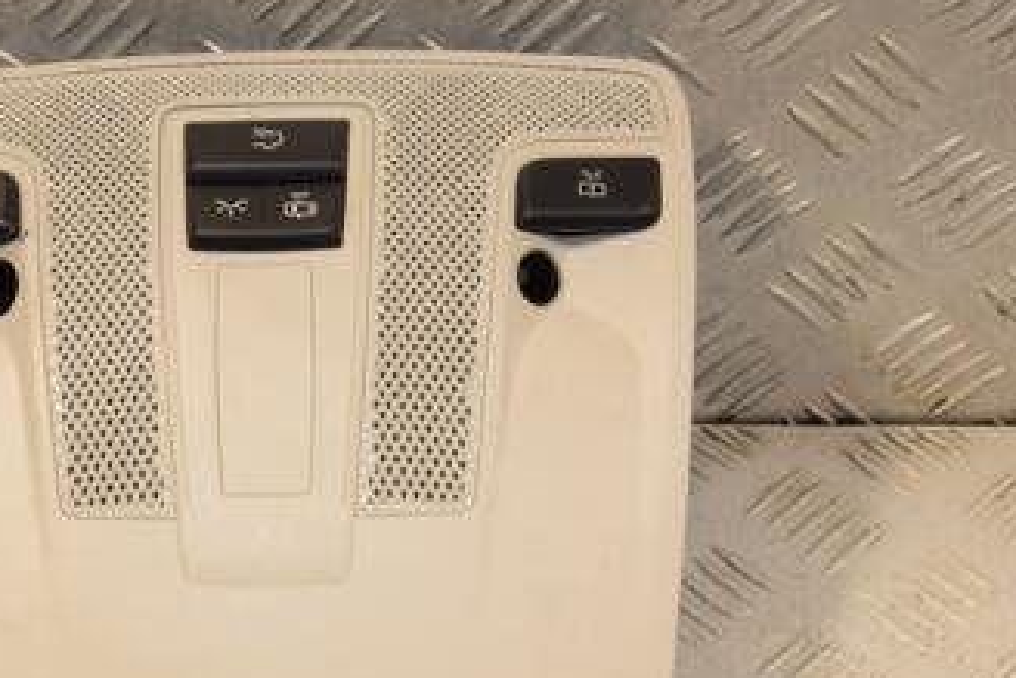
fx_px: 2708
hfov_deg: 21.1
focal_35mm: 96
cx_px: 263
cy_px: 495
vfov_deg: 14.2
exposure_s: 1/200
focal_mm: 35
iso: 800
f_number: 8
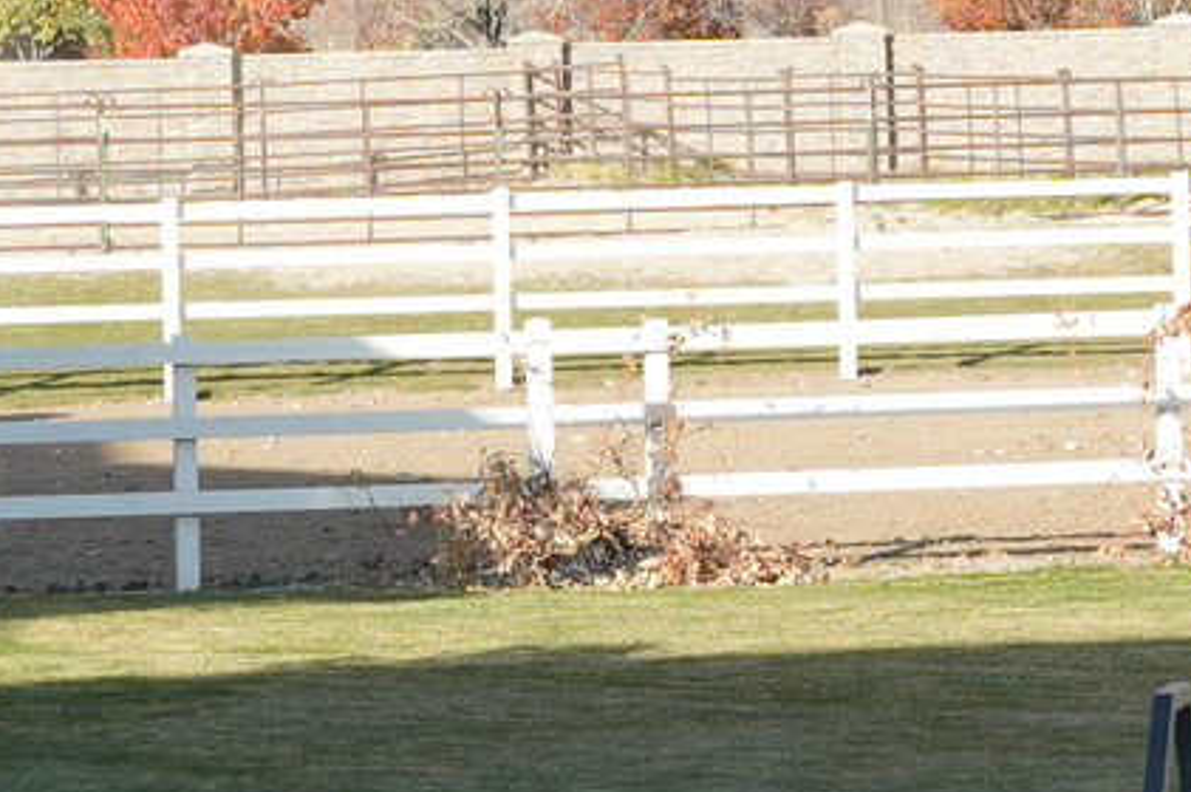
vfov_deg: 6.2
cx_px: 871
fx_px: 7264
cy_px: 27
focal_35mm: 220
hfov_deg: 9.4
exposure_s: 1/640
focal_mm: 30.1
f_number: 2.8
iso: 100
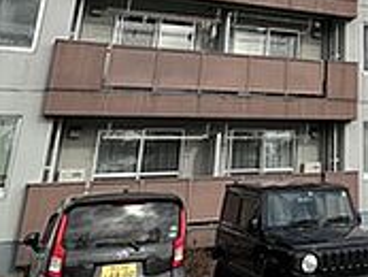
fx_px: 511
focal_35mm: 48
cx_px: 402
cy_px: -40
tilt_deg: +20.8
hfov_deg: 34.4
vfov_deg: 27.3
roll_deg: +2.7
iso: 32
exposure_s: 1/1468
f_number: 1.8
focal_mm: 1.57
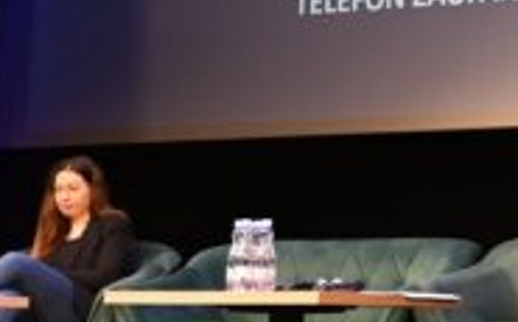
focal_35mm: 139
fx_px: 1959
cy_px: -126
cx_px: 622
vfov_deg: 9.2
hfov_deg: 14.6
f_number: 2.8
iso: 1400
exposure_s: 1/125
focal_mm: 28
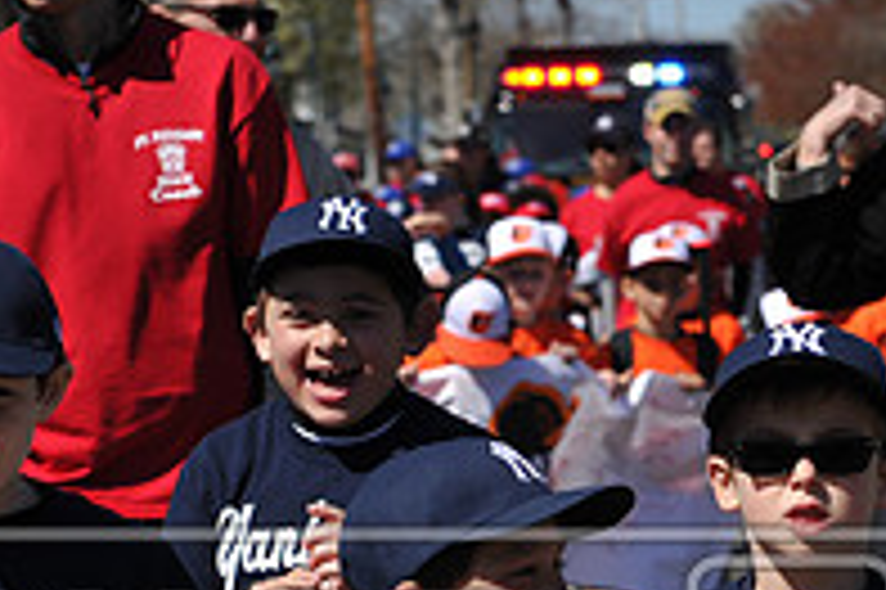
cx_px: 432
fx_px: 5066
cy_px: 694
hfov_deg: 10.0
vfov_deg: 6.6
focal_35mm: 206
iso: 200
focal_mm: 70
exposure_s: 1/1600
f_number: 5
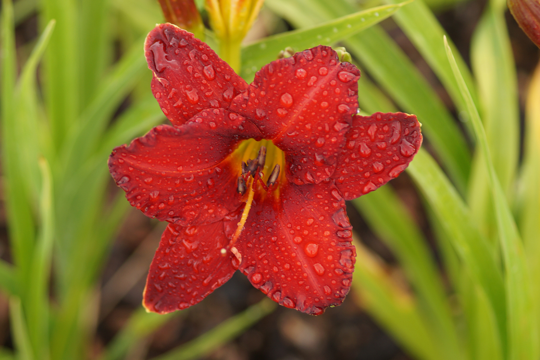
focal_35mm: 150
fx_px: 2250
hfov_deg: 13.7
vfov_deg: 9.1
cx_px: 270
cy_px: 180
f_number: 2.8
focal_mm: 100
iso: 125
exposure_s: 1/160
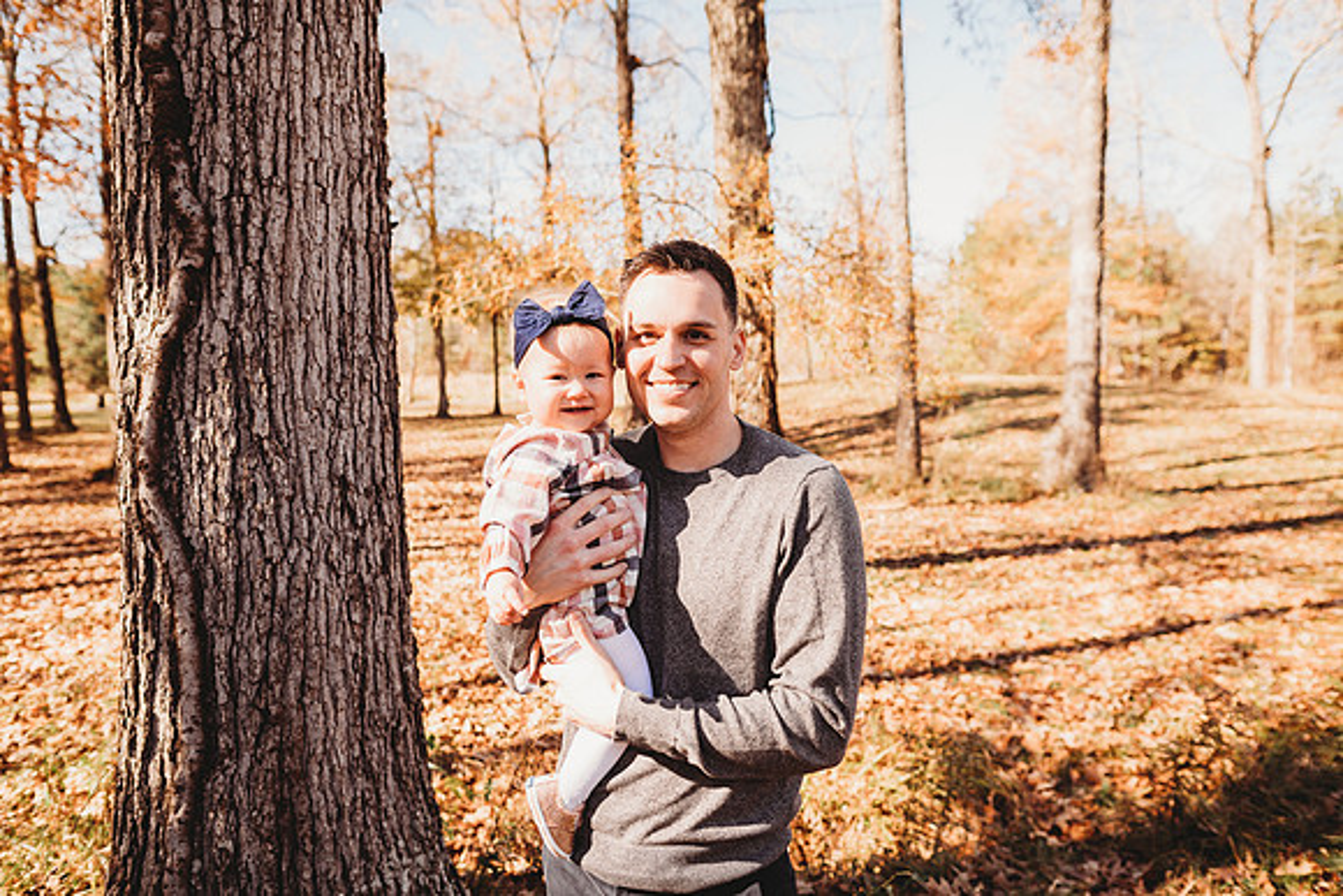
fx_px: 896
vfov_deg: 53.2
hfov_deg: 73.7
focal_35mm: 24
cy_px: 448
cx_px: 672
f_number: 2.8
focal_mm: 24
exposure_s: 1/320
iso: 100
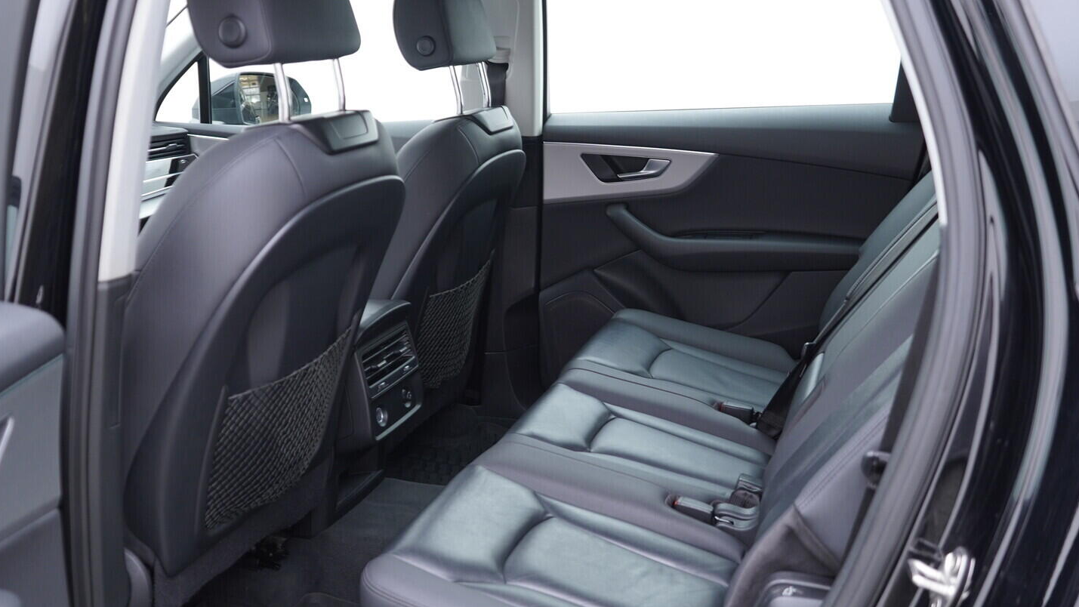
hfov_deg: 52.8
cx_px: 538
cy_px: 331
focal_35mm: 38
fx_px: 1087
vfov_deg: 31.2
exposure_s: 1/40
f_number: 2.8
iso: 250
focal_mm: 24
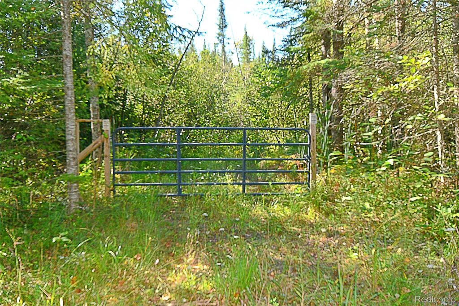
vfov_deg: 43.6
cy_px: 153
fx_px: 383
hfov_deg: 61.9
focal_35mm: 30
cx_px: 230
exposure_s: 1/250
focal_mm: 20
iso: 800
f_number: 9
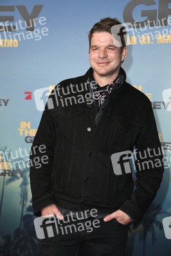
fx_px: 514
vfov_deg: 28.1
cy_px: 128
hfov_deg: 18.9
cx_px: 86
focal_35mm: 72
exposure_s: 1/250
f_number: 5.6
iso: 1250
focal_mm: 72
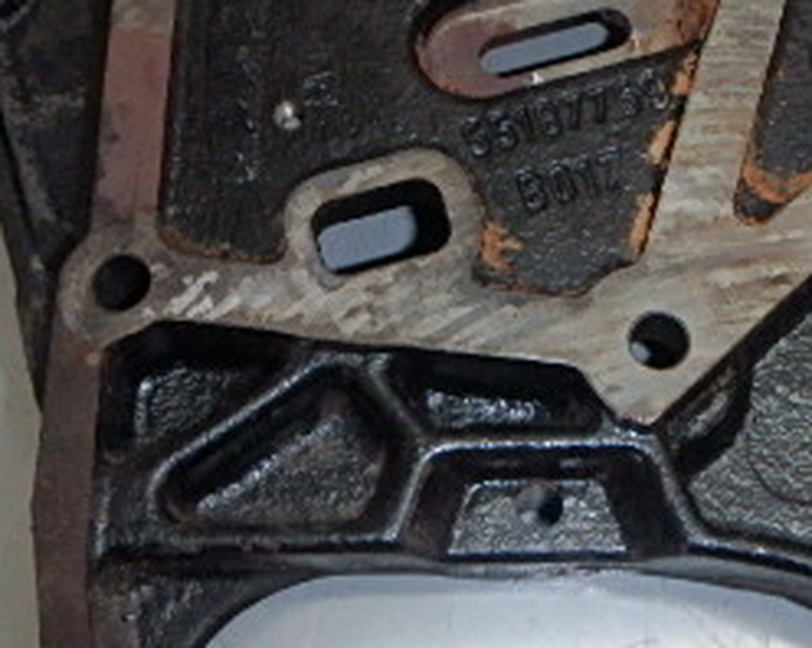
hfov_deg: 35.3
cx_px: 478
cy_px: 229
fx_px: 1273
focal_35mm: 53
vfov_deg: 28.4
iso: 320
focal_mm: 3.7
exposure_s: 1/80
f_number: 6
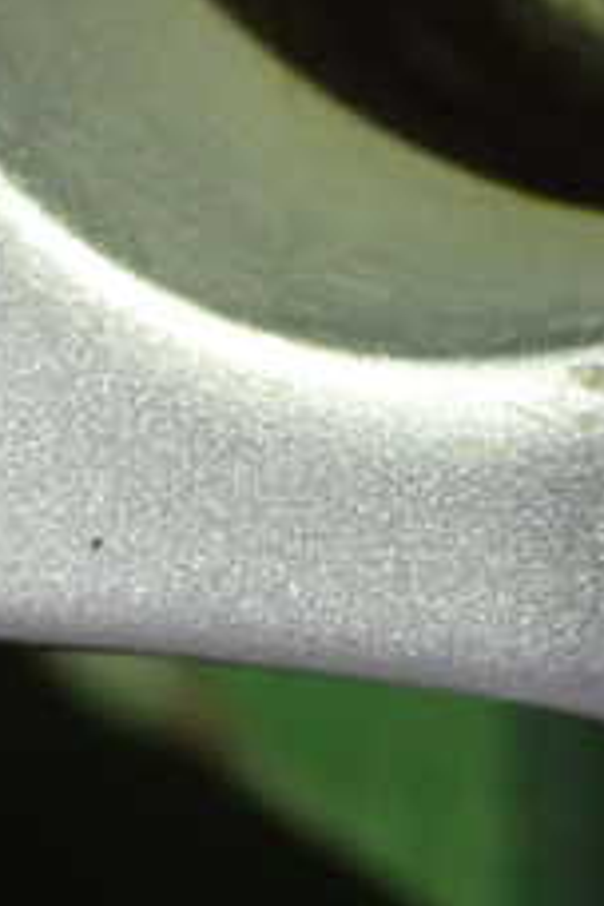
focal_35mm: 82
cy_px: 310
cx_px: 755
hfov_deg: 15.9
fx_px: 2064
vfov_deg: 24.7
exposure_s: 1/60
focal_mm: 5.4
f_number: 2.3
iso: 800
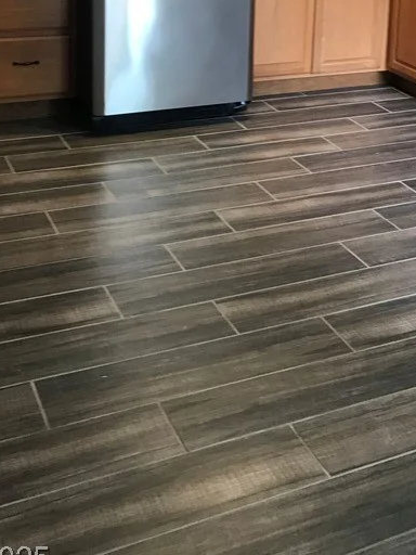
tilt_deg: -11.2
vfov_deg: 32.3
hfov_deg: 25.7
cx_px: 320
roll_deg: -3.0
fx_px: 897
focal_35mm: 56
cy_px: 35
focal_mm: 3.99
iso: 40
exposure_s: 1/20
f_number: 1.8
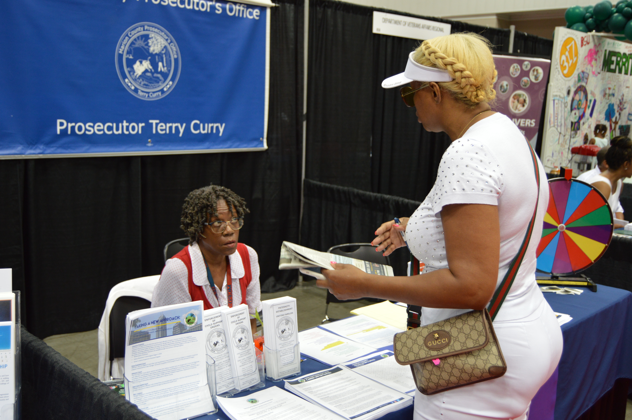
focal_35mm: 36
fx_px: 631
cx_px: 316
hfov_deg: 53.2
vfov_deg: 36.8
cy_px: 210
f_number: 3.8
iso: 560
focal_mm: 24
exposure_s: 1/60
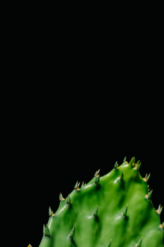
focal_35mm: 161
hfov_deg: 8.5
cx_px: 68
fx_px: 1100
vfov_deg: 12.5
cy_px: 272
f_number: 6.3
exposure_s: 1/800
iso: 400
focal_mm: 53
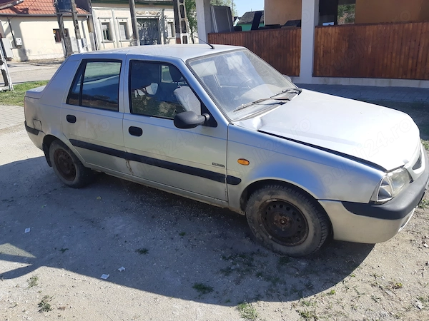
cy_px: 160
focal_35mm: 26
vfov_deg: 53.1
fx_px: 322
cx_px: 214
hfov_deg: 67.3
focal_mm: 3.93
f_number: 1.7
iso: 40
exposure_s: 1/1495
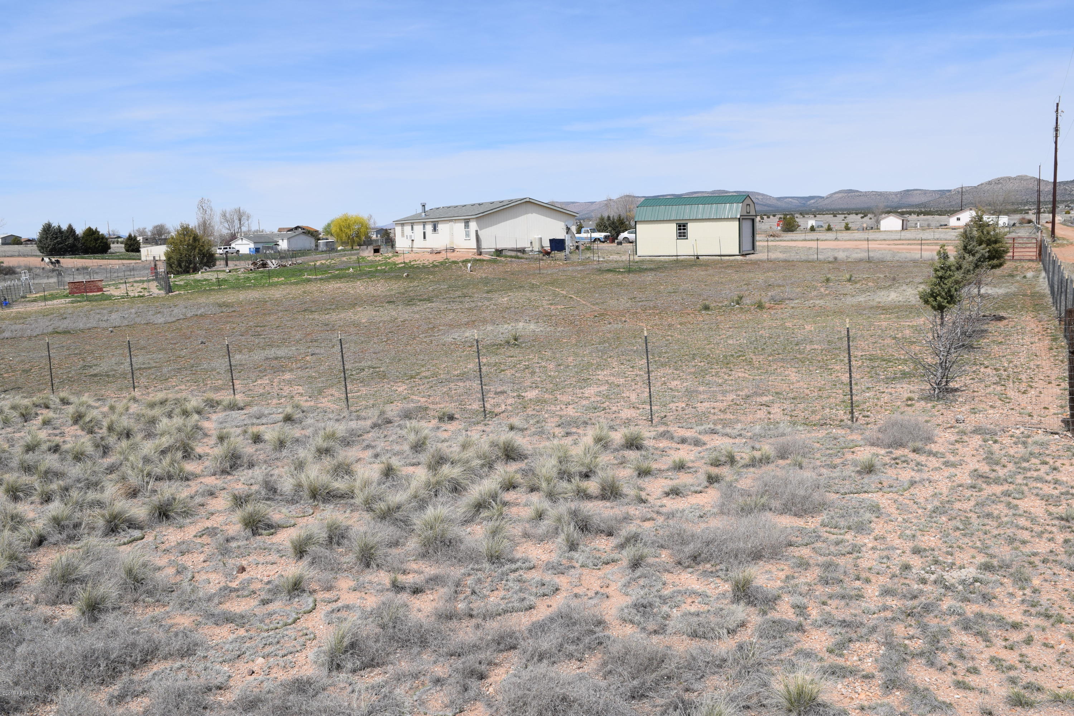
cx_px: 537
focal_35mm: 32
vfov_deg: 41.7
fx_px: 940
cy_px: 358
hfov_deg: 59.5
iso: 200
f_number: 11
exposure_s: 1/500
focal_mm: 21
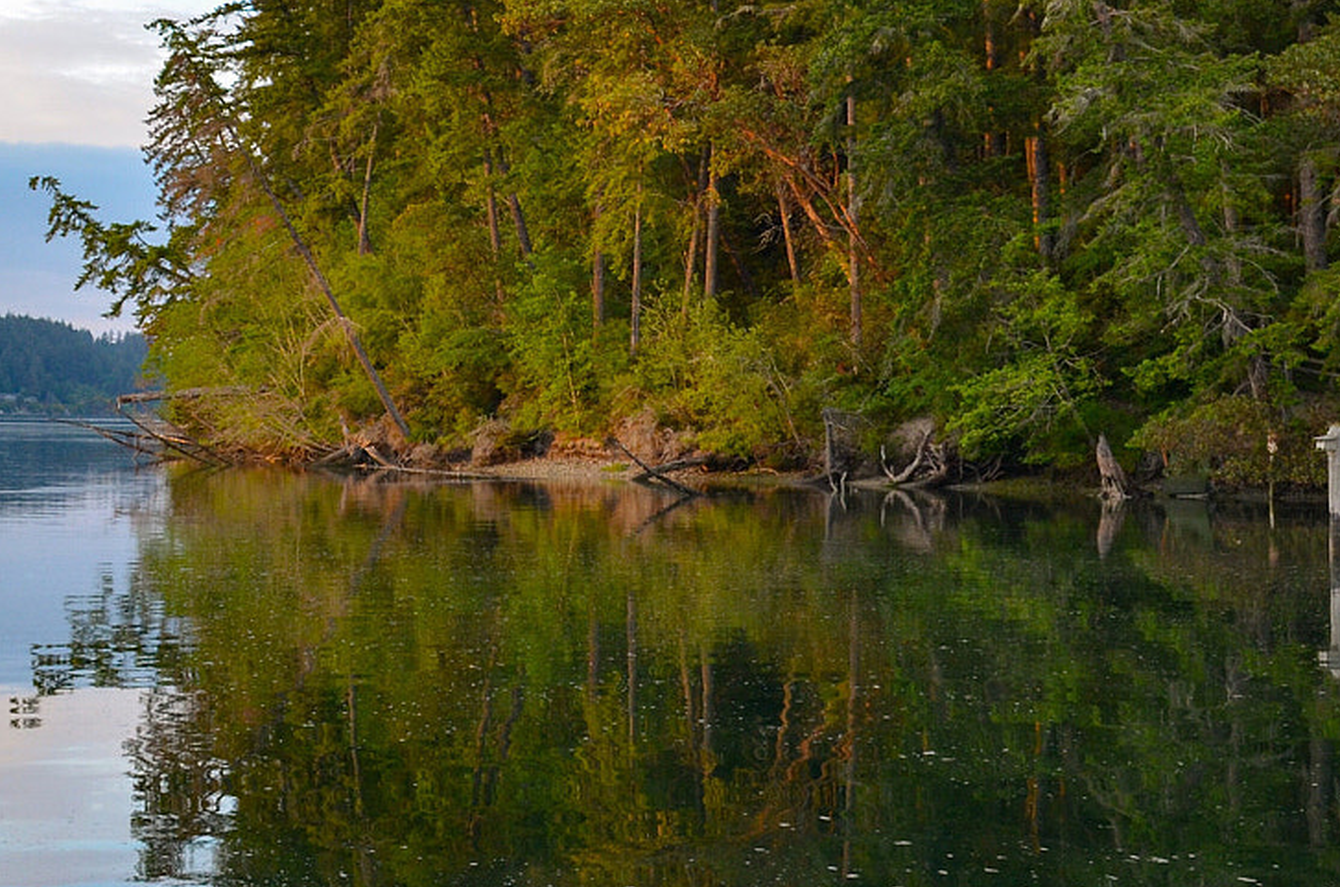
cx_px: 584
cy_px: 113
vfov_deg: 20.2
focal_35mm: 66
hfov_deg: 30.5
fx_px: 2451
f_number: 5.6
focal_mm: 20
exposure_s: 1/125
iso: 360
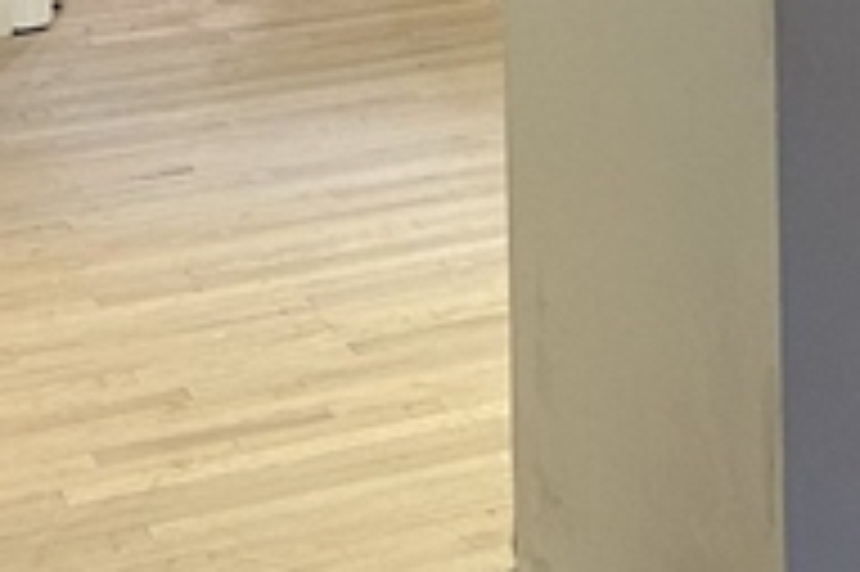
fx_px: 3198
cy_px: -401
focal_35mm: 134
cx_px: 1454
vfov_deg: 9.8
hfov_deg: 13.9
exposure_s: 1/60
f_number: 1.78
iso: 200
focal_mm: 6.86
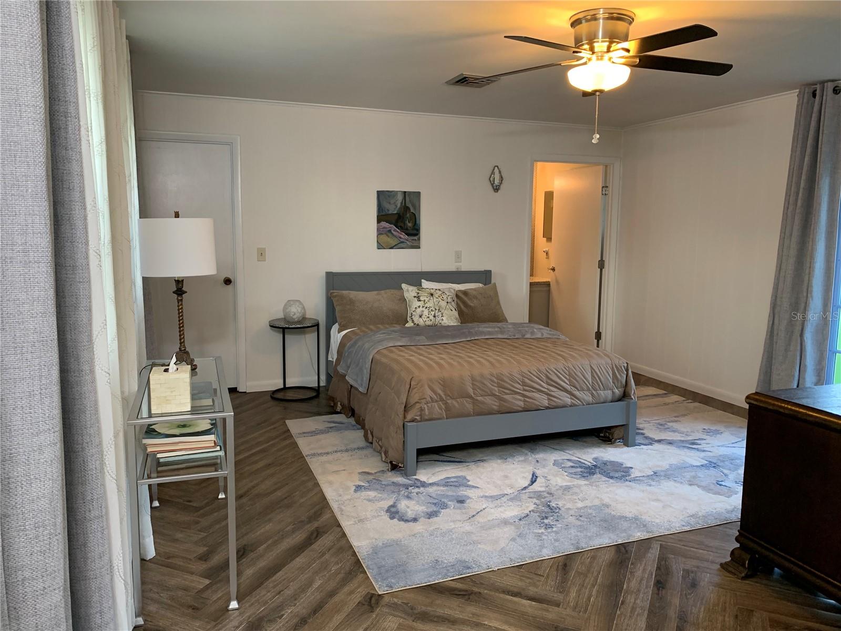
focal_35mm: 26
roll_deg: -0.6
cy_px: 316
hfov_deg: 67.3
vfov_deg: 53.1
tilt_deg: -8.2
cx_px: 420
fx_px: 632
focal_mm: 4.25
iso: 160
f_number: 1.8
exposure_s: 1/60
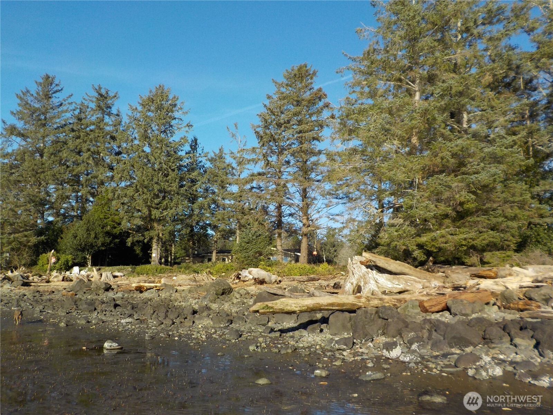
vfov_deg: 46.8
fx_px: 479
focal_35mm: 30
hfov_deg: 60.0
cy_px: 208
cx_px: 276
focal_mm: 4.1
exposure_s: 1/1250
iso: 125
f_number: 3.3
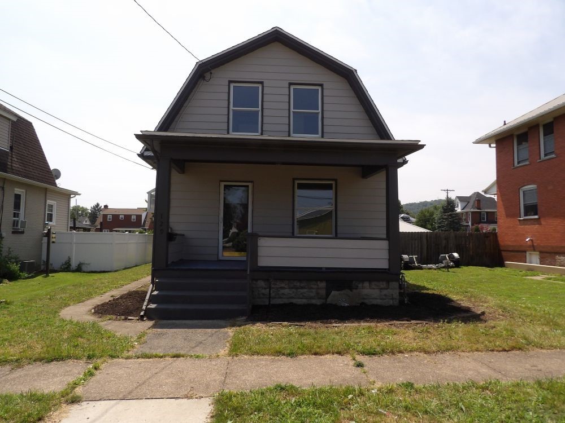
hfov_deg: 71.6
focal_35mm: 24
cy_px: 212
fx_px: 392
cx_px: 282
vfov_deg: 56.8
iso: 100
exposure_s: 1/592
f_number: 4.6
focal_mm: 4.3
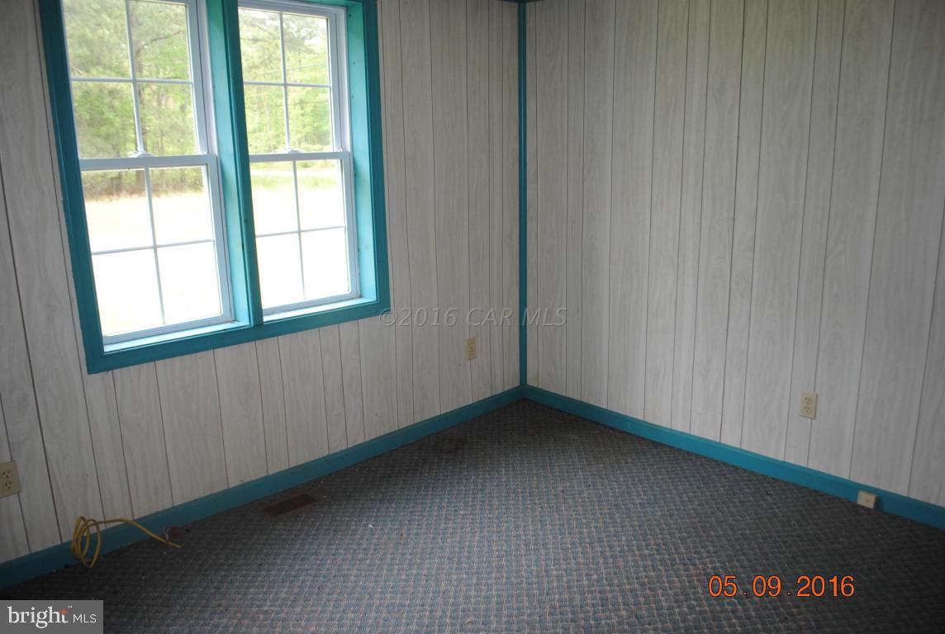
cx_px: 472
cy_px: 317
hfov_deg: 67.3
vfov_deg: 48.1
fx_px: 710
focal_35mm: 27
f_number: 3.5
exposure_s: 1/60
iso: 200
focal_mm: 18
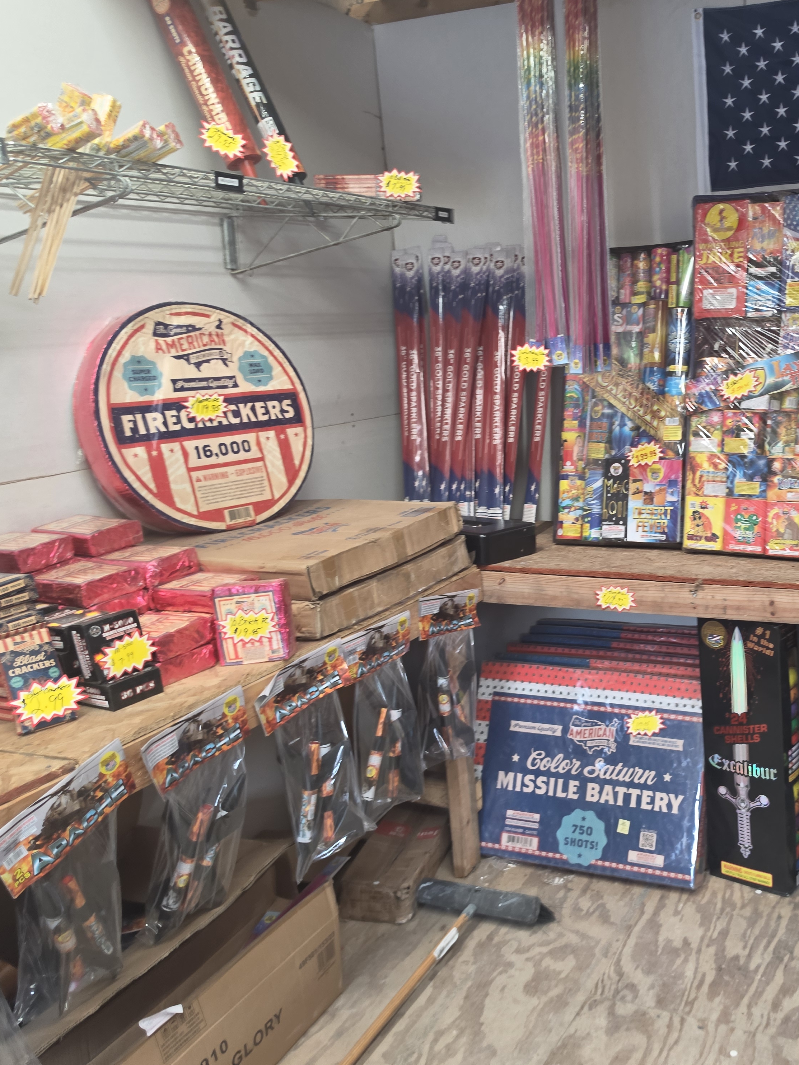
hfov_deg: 42.7
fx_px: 954
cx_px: 676
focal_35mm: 31
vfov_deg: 58.4
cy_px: 529
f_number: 1.4
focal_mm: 6.5
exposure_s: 1/62
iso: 200
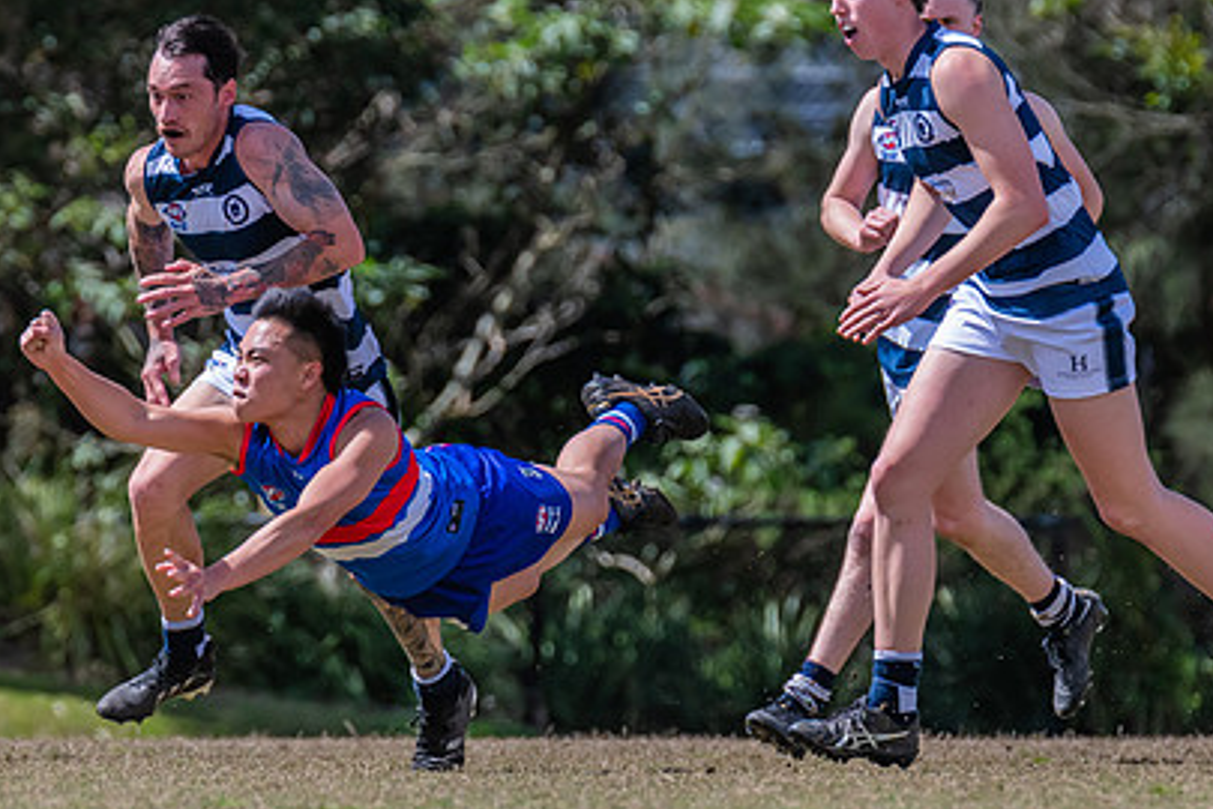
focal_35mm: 776
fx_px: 26145
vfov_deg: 1.8
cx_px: 394
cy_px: 565
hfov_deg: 2.7
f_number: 8
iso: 800
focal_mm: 420
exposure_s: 1/1600
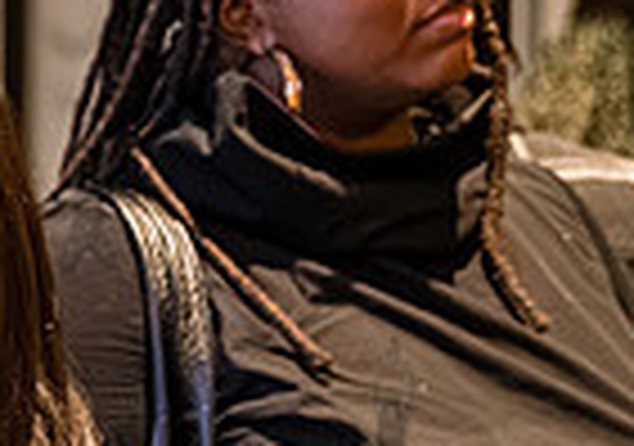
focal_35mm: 254
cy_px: 362
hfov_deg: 7.6
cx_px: -670
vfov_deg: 5.6
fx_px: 4547
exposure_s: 1/250
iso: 8000
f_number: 2.8
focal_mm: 56
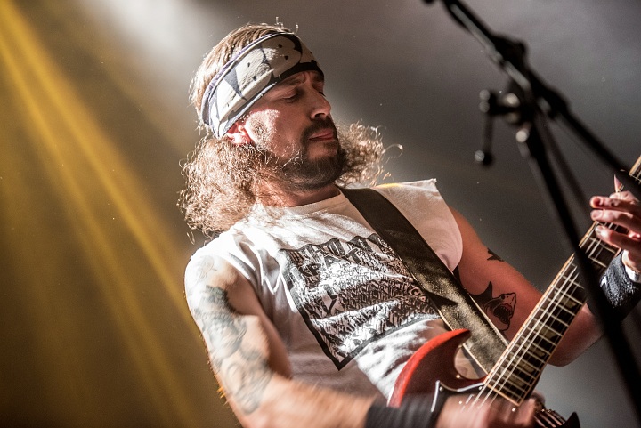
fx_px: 1995
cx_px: 320
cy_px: 214
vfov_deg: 12.2
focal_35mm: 112
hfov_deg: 18.3
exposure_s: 1/60
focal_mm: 112
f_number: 2.8
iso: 1250
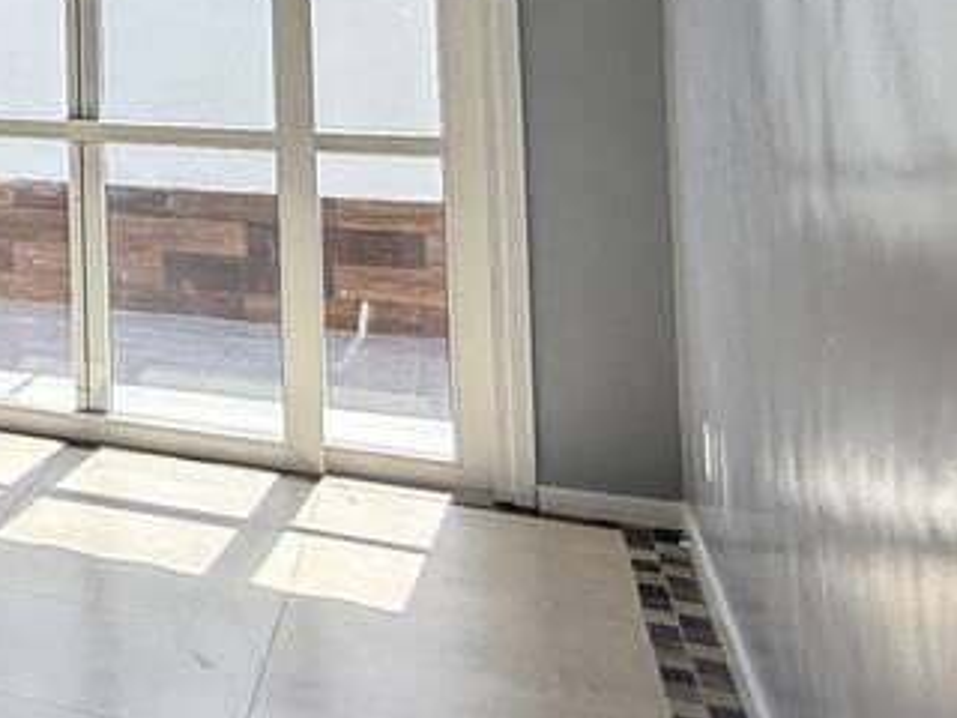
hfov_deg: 20.3
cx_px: -828
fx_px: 1742
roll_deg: -0.8
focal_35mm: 63
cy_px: -105
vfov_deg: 21.8
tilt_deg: +2.8
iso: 64
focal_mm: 2.22
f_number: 2.2
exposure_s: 1/770
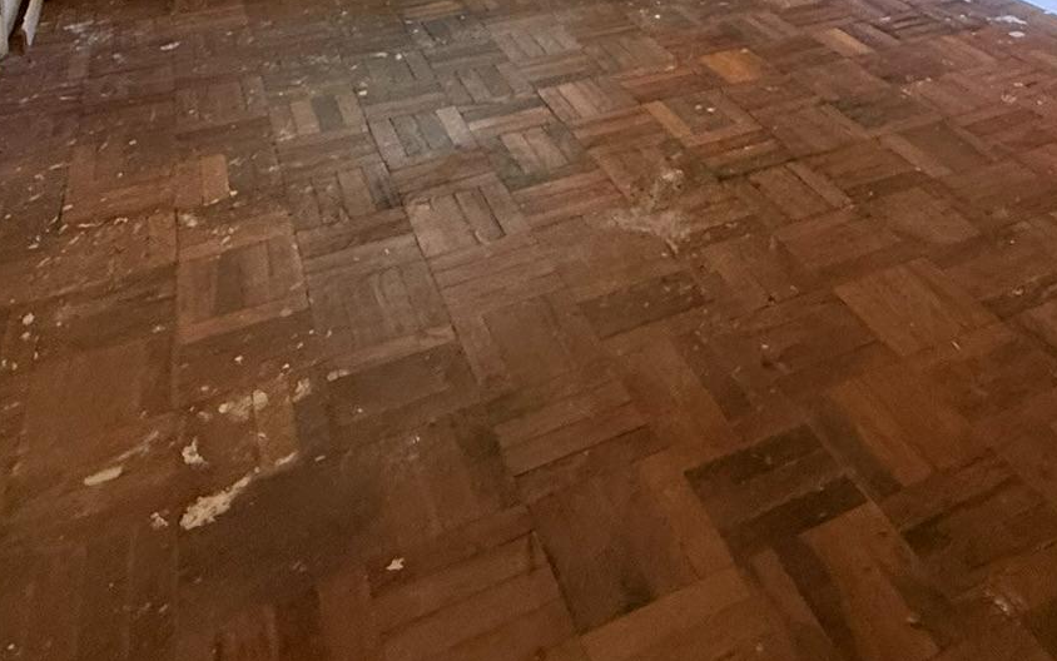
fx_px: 1037
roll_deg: -0.3
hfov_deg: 52.9
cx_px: 710
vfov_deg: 27.4
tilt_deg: -5.8
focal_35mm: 36
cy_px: -265
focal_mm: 2.22
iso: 320
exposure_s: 1/60
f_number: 2.2
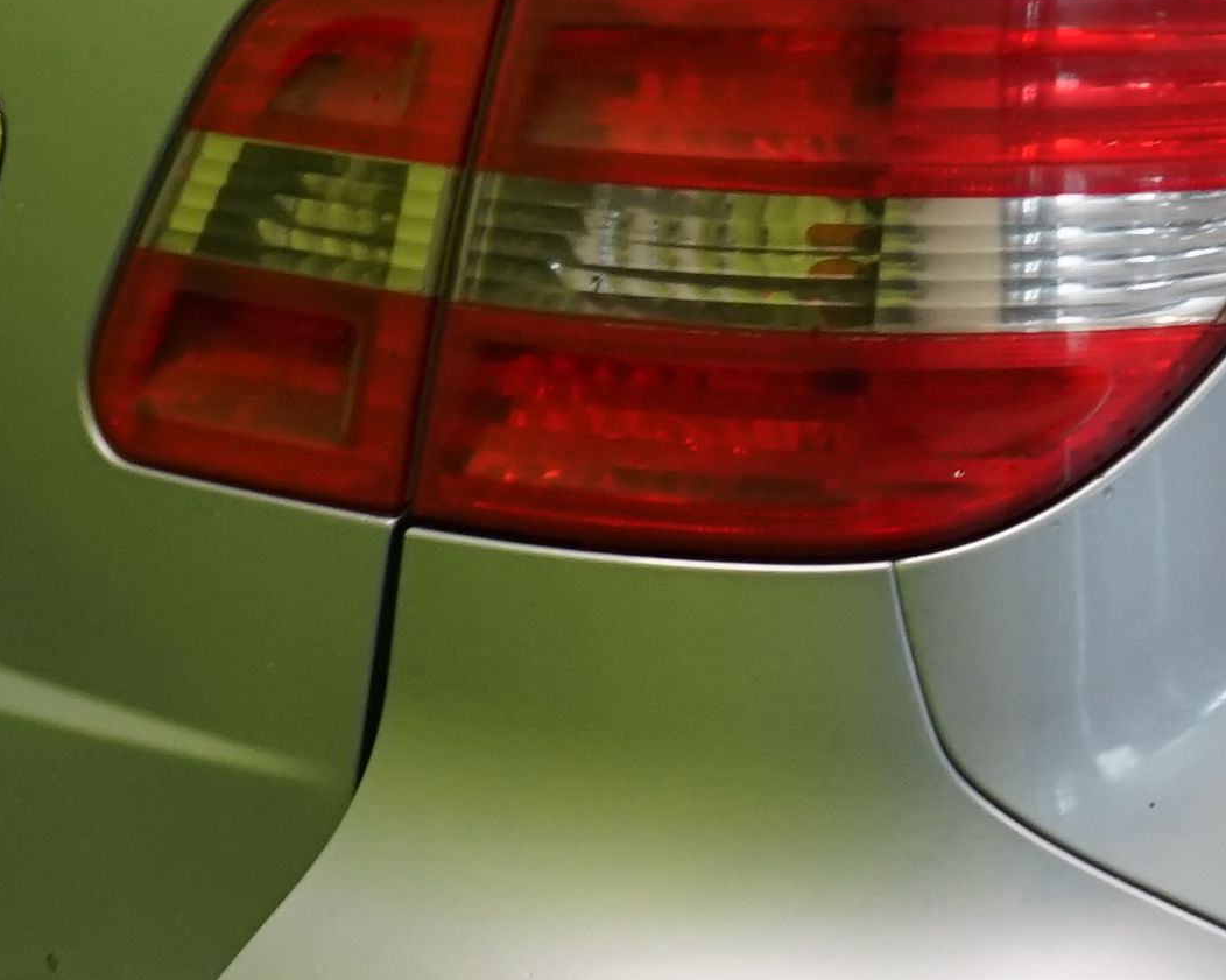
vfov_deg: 9.3
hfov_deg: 11.3
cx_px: 1665
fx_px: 6022
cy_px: 432
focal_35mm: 166
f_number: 4.5
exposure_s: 1/30
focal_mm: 31
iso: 1000
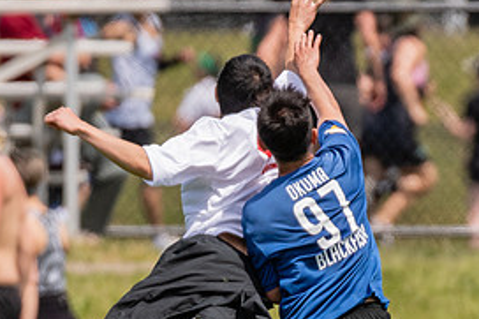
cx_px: 372
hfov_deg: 1.1
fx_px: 25025
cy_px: 312
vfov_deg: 0.7
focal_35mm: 1882
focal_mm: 400
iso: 360
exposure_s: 1/2500
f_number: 4
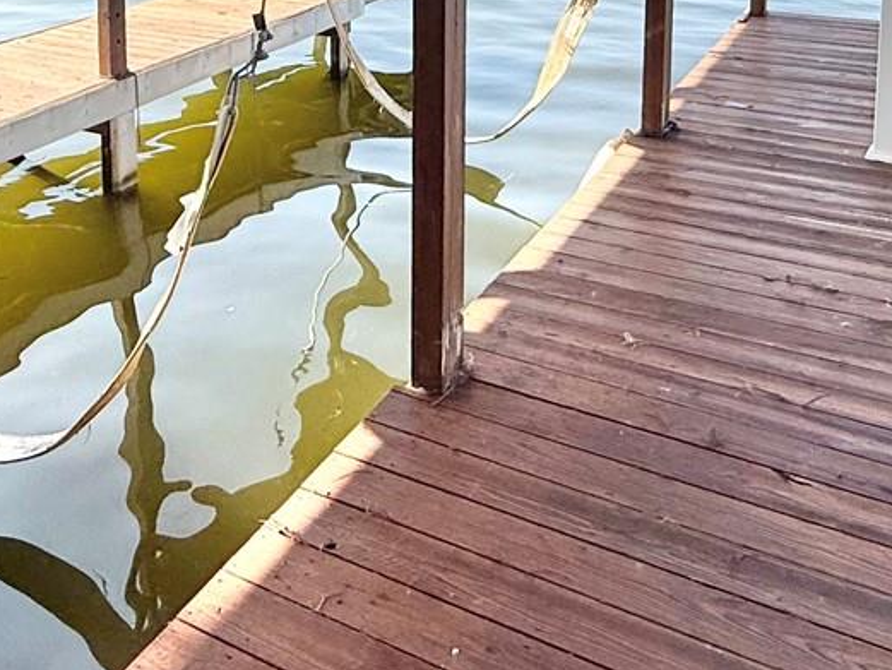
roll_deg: +1.0
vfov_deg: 30.0
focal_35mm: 43
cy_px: -77
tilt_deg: -7.7
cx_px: 373
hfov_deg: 43.7
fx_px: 1108
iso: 50
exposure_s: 1/1259
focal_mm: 2.22
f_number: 2.2
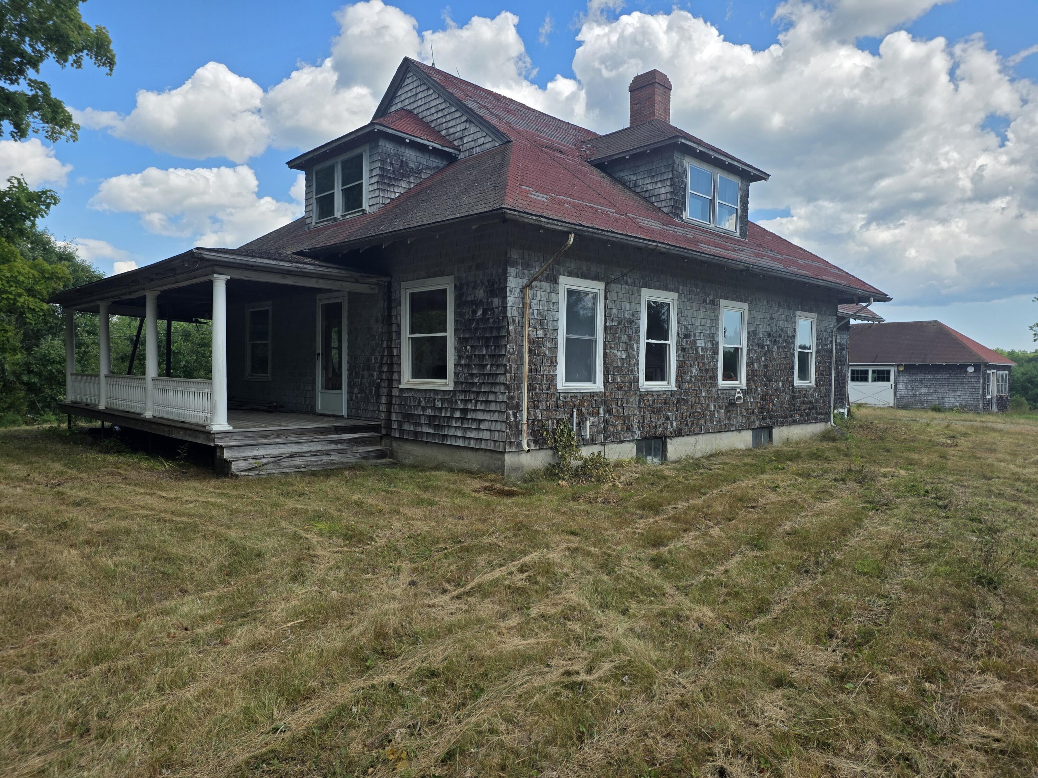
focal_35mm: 23
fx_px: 690
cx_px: 519
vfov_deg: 58.9
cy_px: 389
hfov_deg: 73.9
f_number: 1.7
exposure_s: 1/4237
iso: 80
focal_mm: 6.25
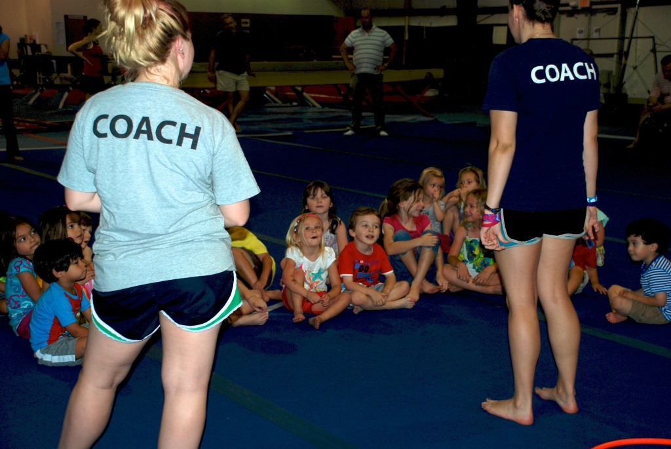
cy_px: 224
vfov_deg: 25.8
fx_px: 979
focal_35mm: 52
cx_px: 336
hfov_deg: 37.8
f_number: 4.5
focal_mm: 35
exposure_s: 1/60
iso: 200
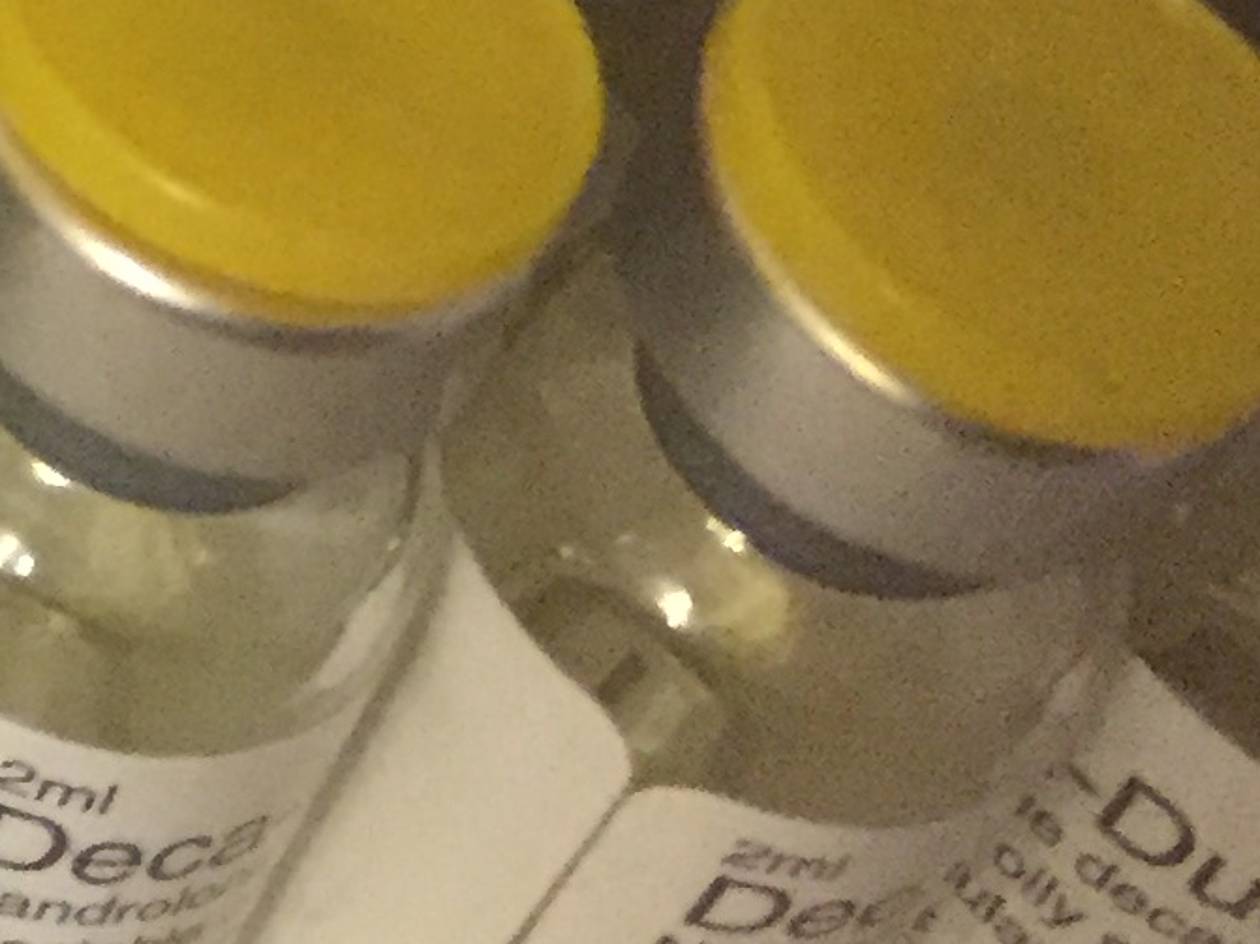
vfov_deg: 9.7
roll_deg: -0.9
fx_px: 5131
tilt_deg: -37.7
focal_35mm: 141
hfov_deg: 11.7
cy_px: -1006
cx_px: -1679
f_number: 2.2
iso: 320
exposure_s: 1/17
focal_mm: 4.15
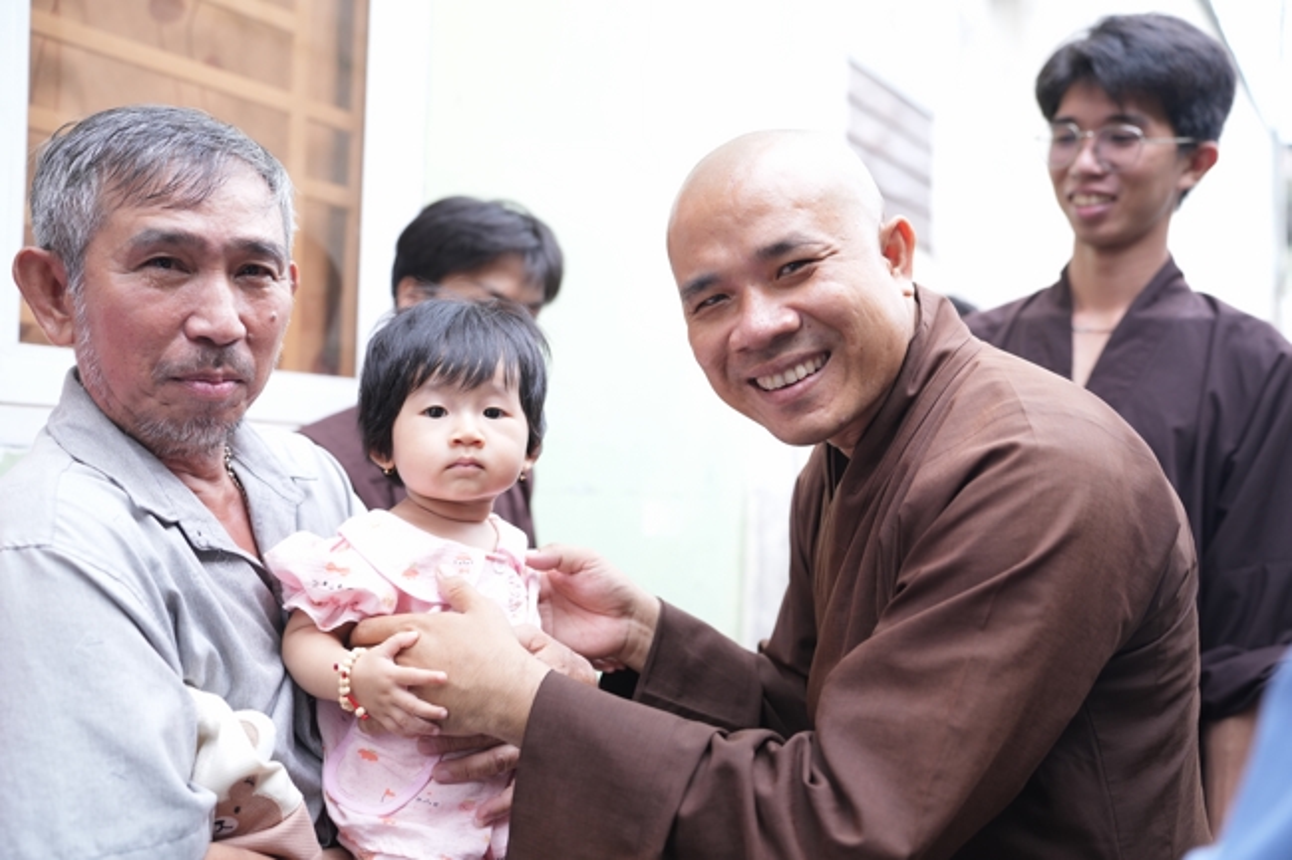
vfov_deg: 35.9
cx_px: 646
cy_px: 430
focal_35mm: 37
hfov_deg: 51.9
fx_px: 1327
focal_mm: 37
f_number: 2.8
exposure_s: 1/125
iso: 500
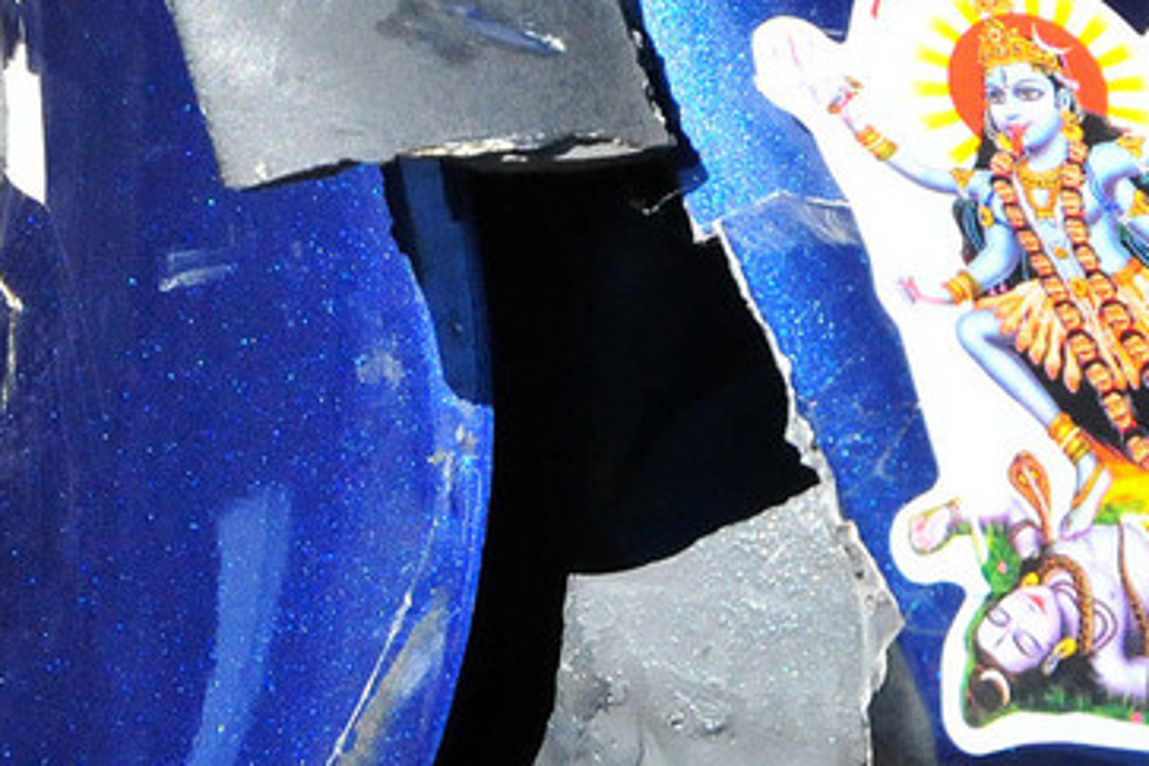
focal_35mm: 387
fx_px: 12350
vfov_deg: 3.5
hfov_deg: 5.3
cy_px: -142
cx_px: 794
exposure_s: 1/4000
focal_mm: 65
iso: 1250
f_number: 5.3
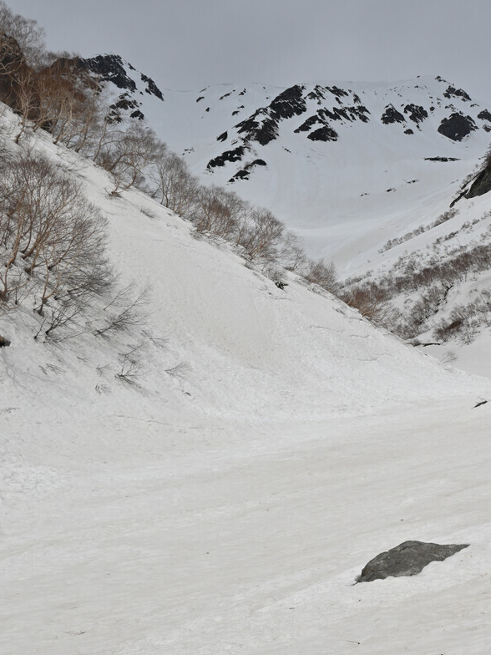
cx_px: 411
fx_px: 1023
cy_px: 323
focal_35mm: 54
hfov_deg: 26.4
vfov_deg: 35.5
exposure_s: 1/2500
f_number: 6.3
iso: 100
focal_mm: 24.5
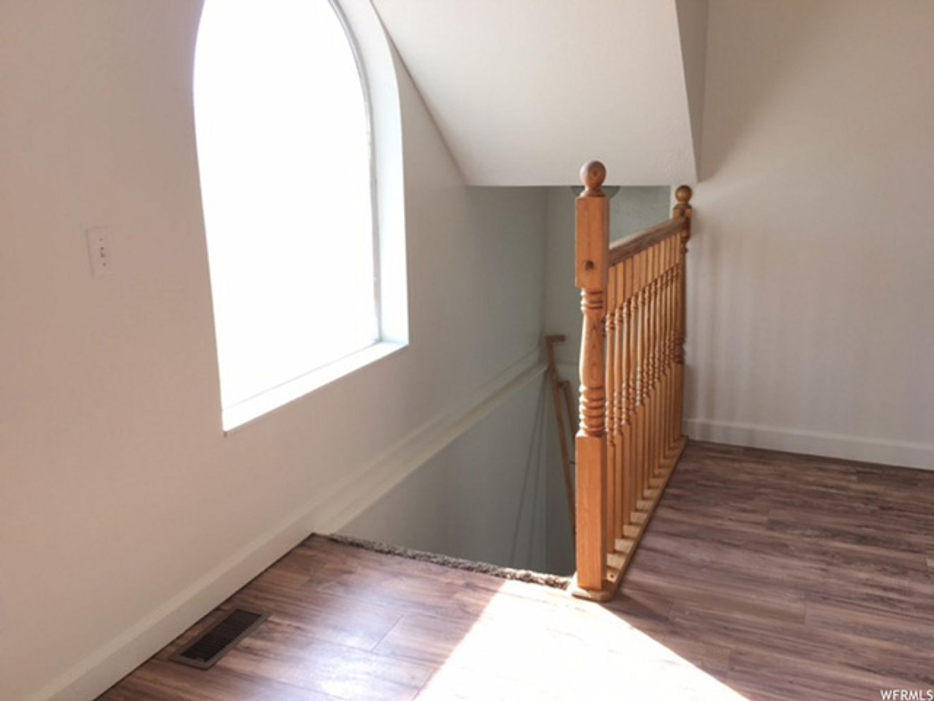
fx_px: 782
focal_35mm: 29
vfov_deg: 48.2
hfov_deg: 61.7
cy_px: 350
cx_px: 467
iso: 25
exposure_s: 1/120
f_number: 2.2
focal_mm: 4.15
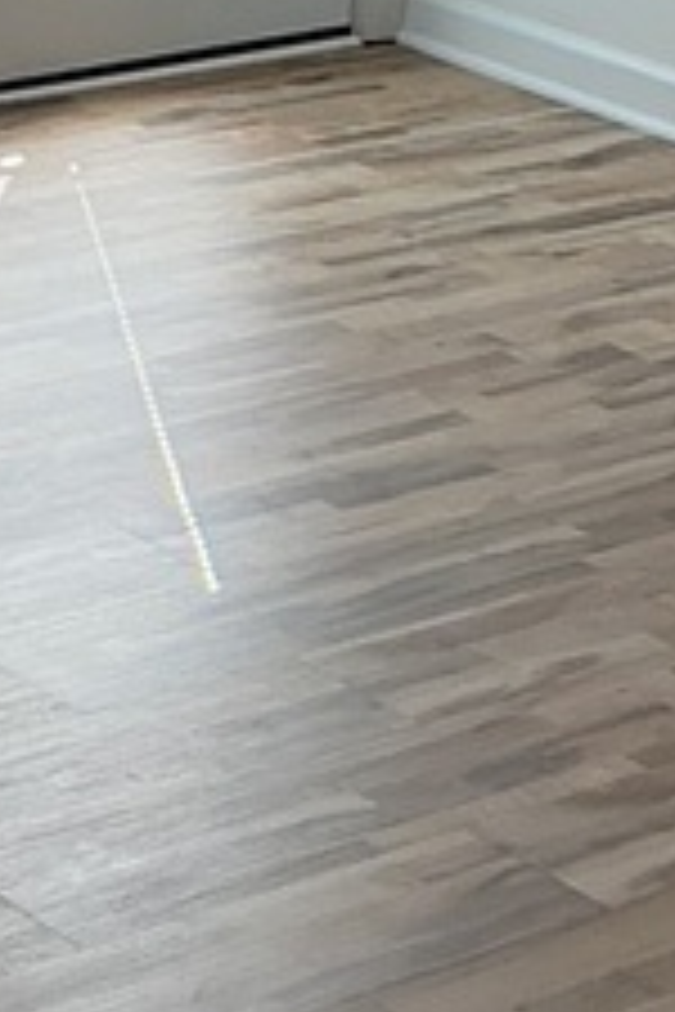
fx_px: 4078
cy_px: 202
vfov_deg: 14.1
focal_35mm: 145
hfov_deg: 9.3
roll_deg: -5.0
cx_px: -266
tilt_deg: -20.1
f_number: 1.8
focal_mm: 3
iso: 32
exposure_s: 1/120
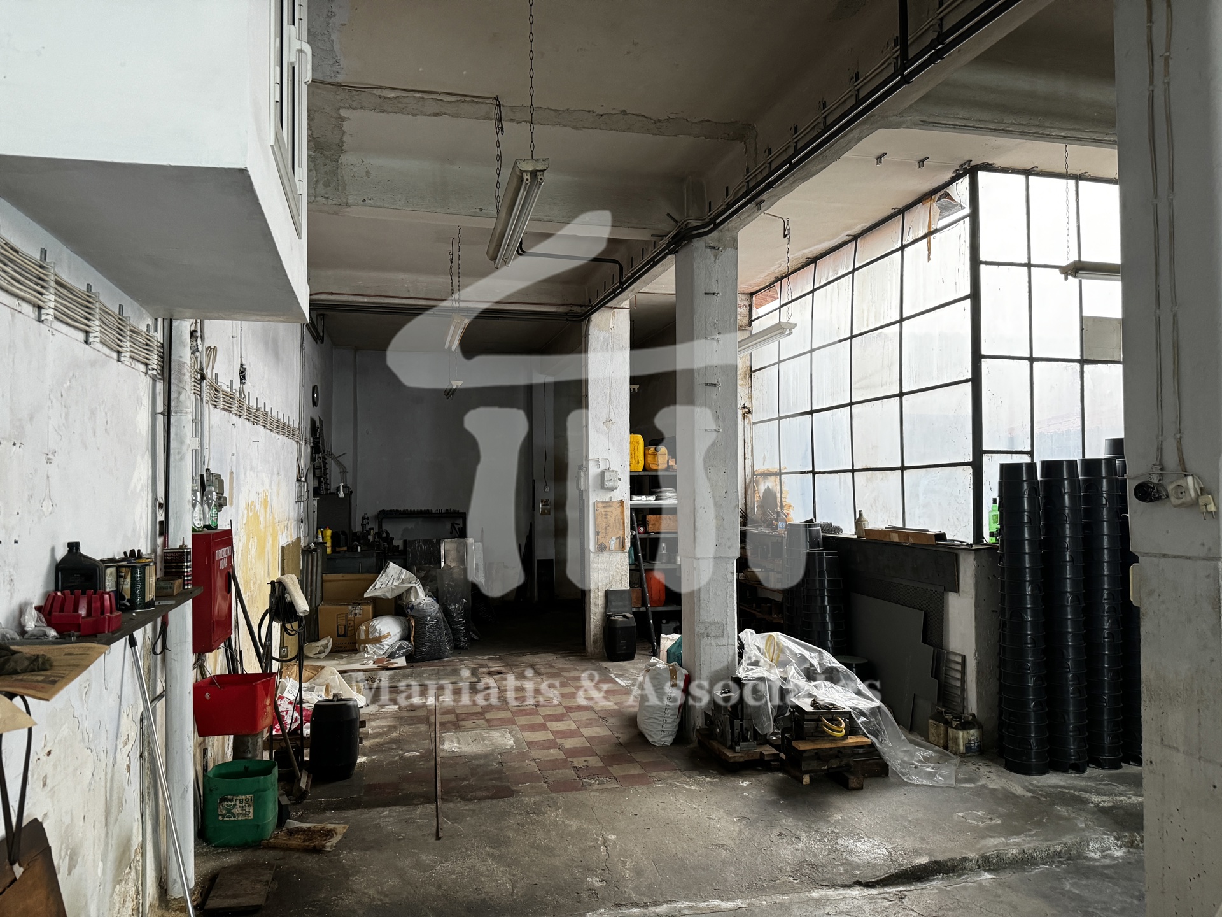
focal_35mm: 24
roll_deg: +1.3
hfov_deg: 71.6
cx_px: 611
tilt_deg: +1.6
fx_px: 847
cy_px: 458
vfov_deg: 56.8
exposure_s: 1/60
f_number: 1.78
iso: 400
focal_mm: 6.76
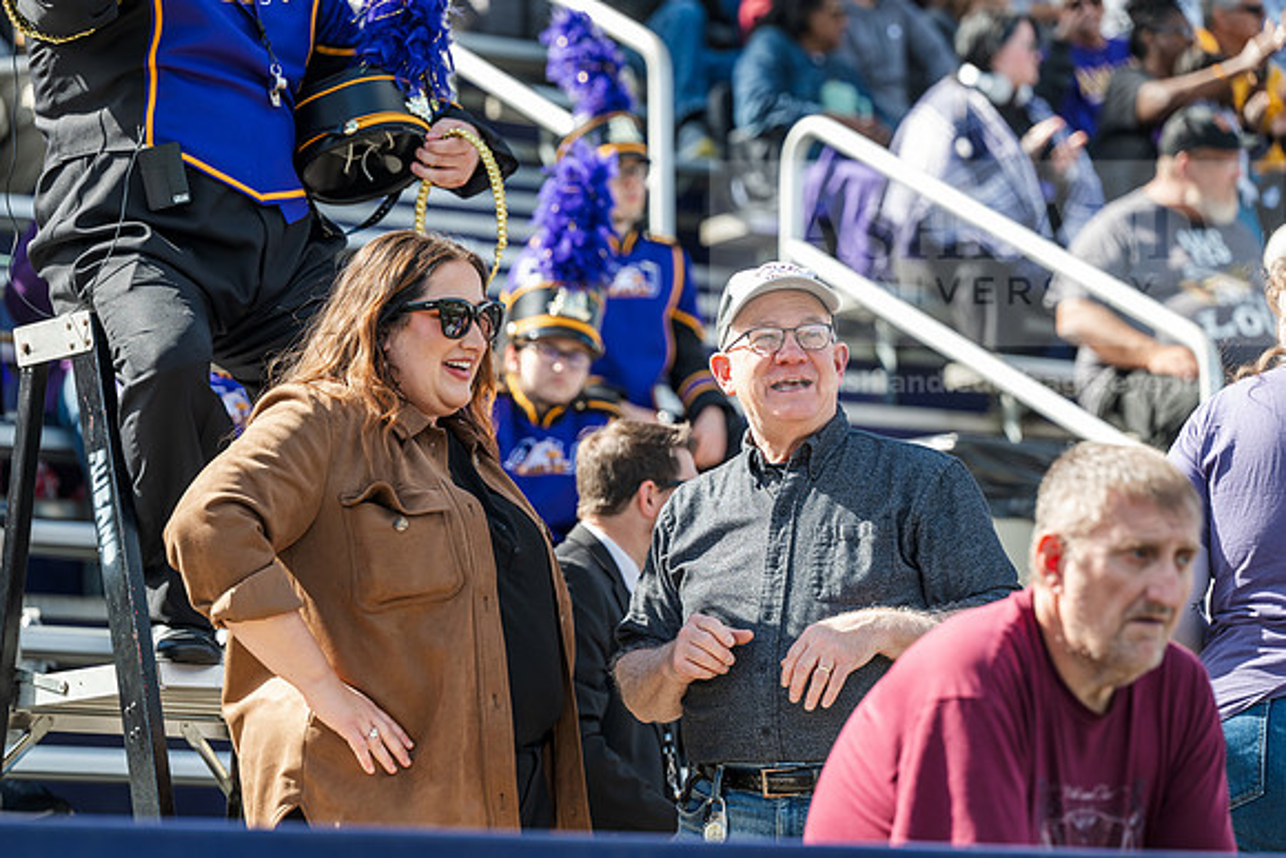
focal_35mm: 150
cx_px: 643
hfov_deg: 13.7
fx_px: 5359
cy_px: 429
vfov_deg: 9.2
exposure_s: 1/250
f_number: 4
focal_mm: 150
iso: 80
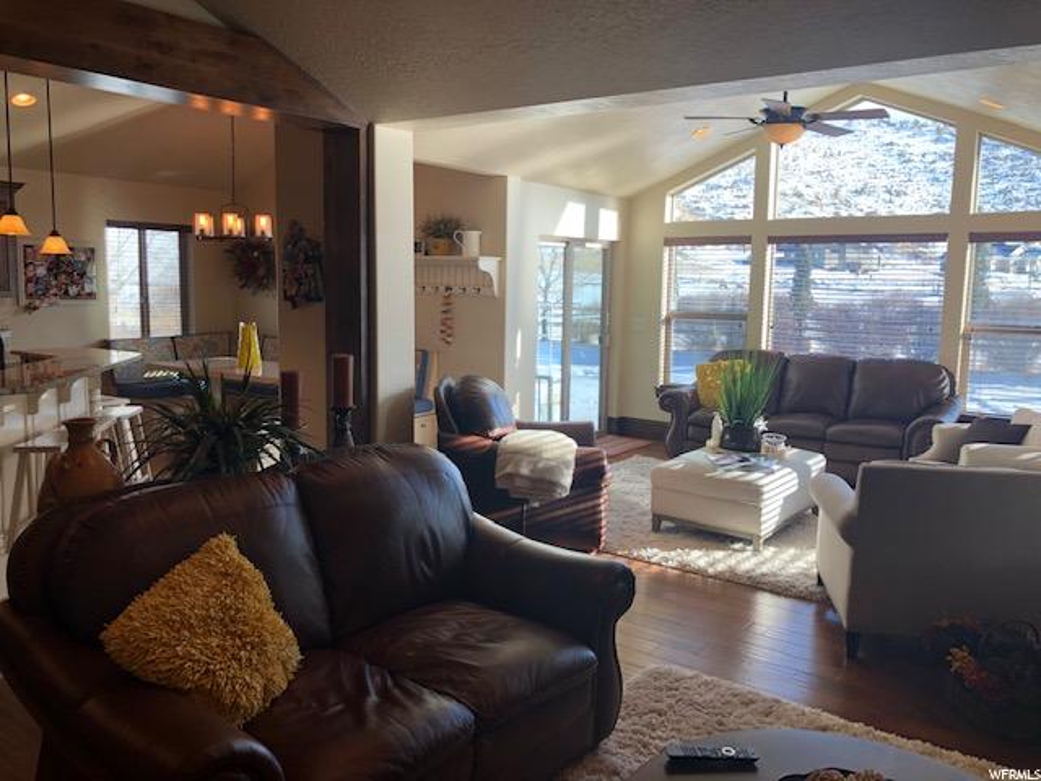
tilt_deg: -6.8
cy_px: 390
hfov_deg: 63.4
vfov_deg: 49.7
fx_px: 842
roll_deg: -0.8
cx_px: 520
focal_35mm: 28
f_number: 1.8
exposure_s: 1/120
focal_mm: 4
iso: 20
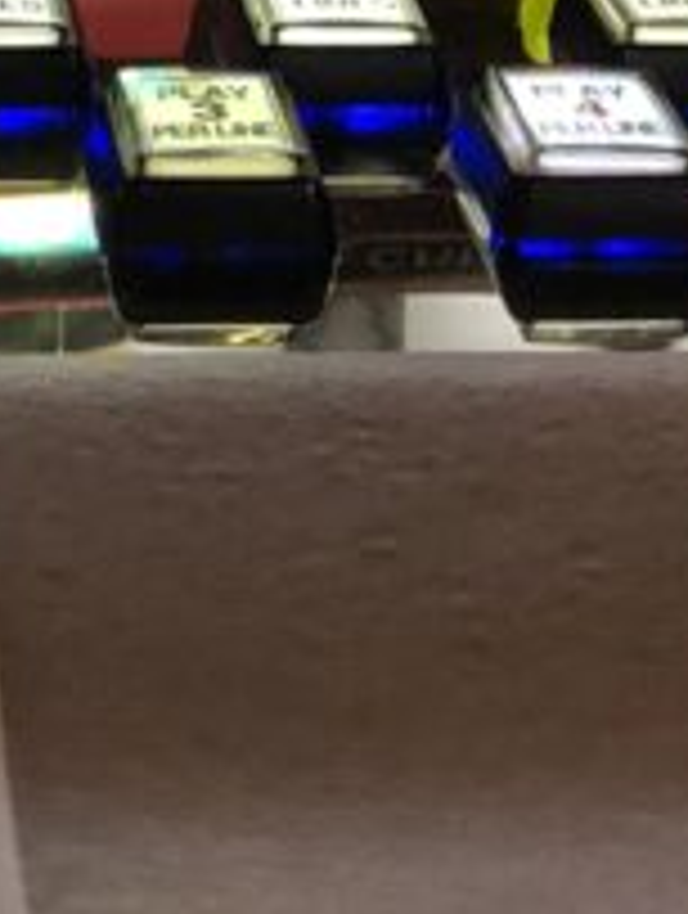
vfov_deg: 12.8
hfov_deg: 10.4
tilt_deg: -6.7
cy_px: -662
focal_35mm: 141
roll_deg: -0.1
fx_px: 3725
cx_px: -108
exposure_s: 1/15
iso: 64
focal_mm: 3.99
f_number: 1.8
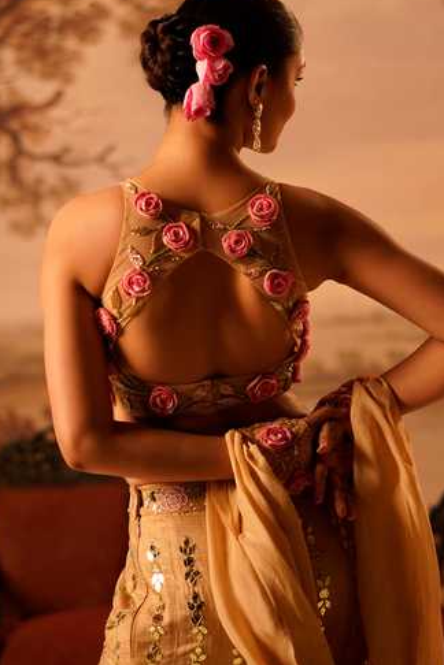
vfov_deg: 25.1
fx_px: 1498
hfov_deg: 16.9
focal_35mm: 81
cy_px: 317
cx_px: 227
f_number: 1.8
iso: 250
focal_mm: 50
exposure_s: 1/125
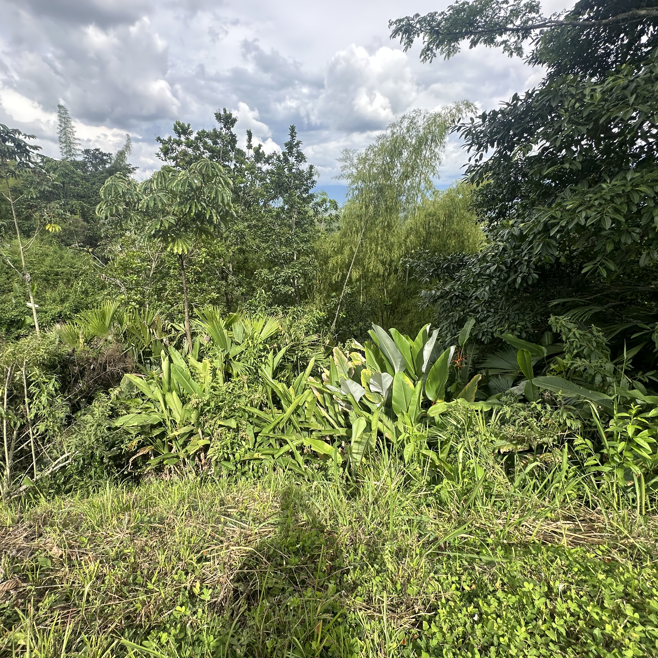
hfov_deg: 83.5
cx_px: 287
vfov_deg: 84.0
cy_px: 327
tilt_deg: -16.2
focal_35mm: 17
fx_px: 366
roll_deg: +0.8
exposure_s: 1/550
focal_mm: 2.22
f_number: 2.2
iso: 40
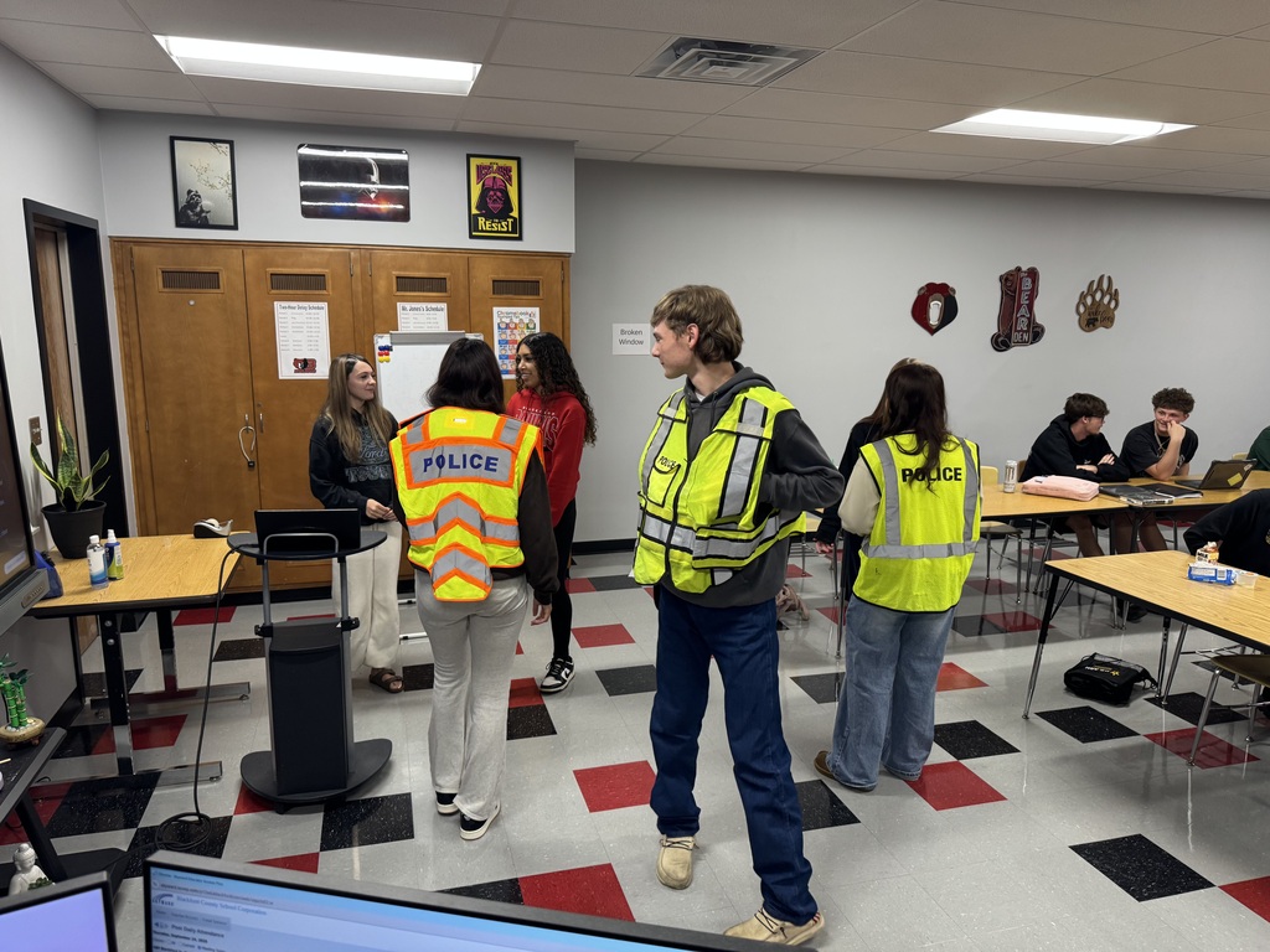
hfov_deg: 71.6
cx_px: 635
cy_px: 476
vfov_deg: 56.8
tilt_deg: -11.8
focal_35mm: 24
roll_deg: -0.8
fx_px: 881
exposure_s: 1/120
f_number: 1.78
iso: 200
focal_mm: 6.76
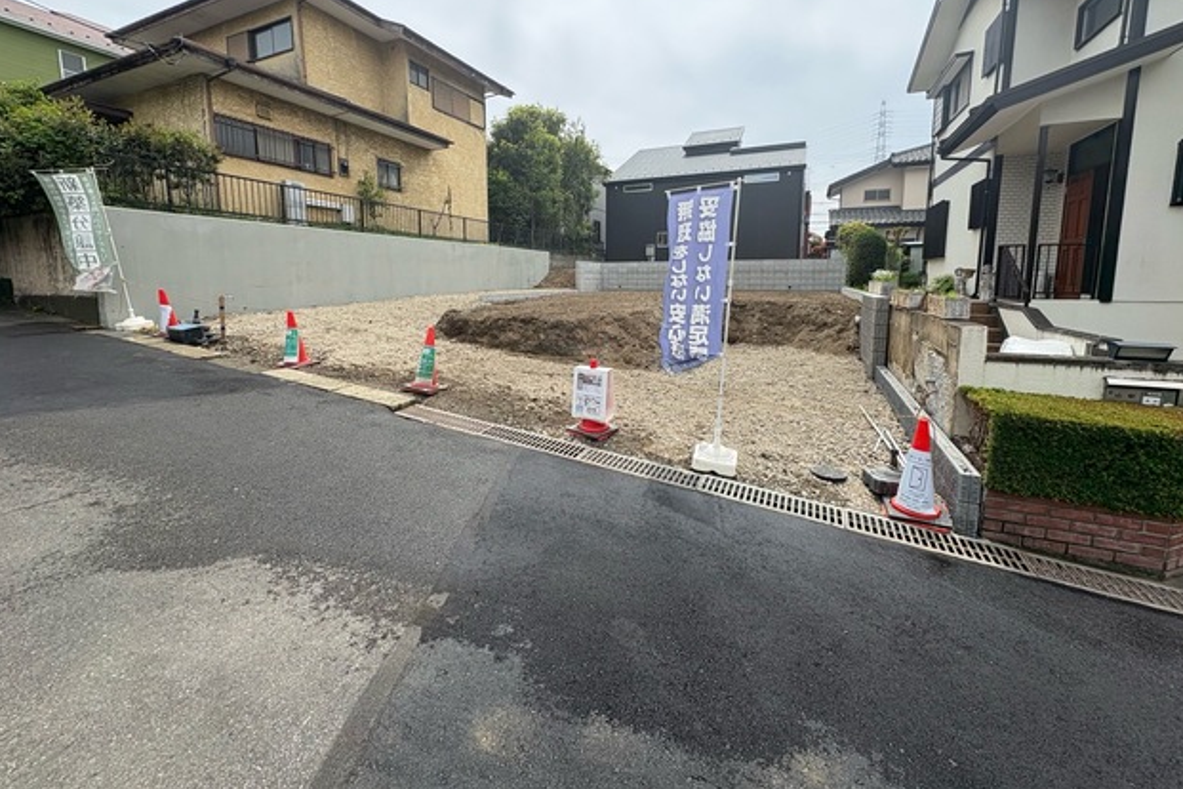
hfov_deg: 100.4
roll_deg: +0.9
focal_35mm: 15
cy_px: 337
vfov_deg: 76.9
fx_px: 493
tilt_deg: -2.9
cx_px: 591
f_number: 2.2
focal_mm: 2.22
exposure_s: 1/1506
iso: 50
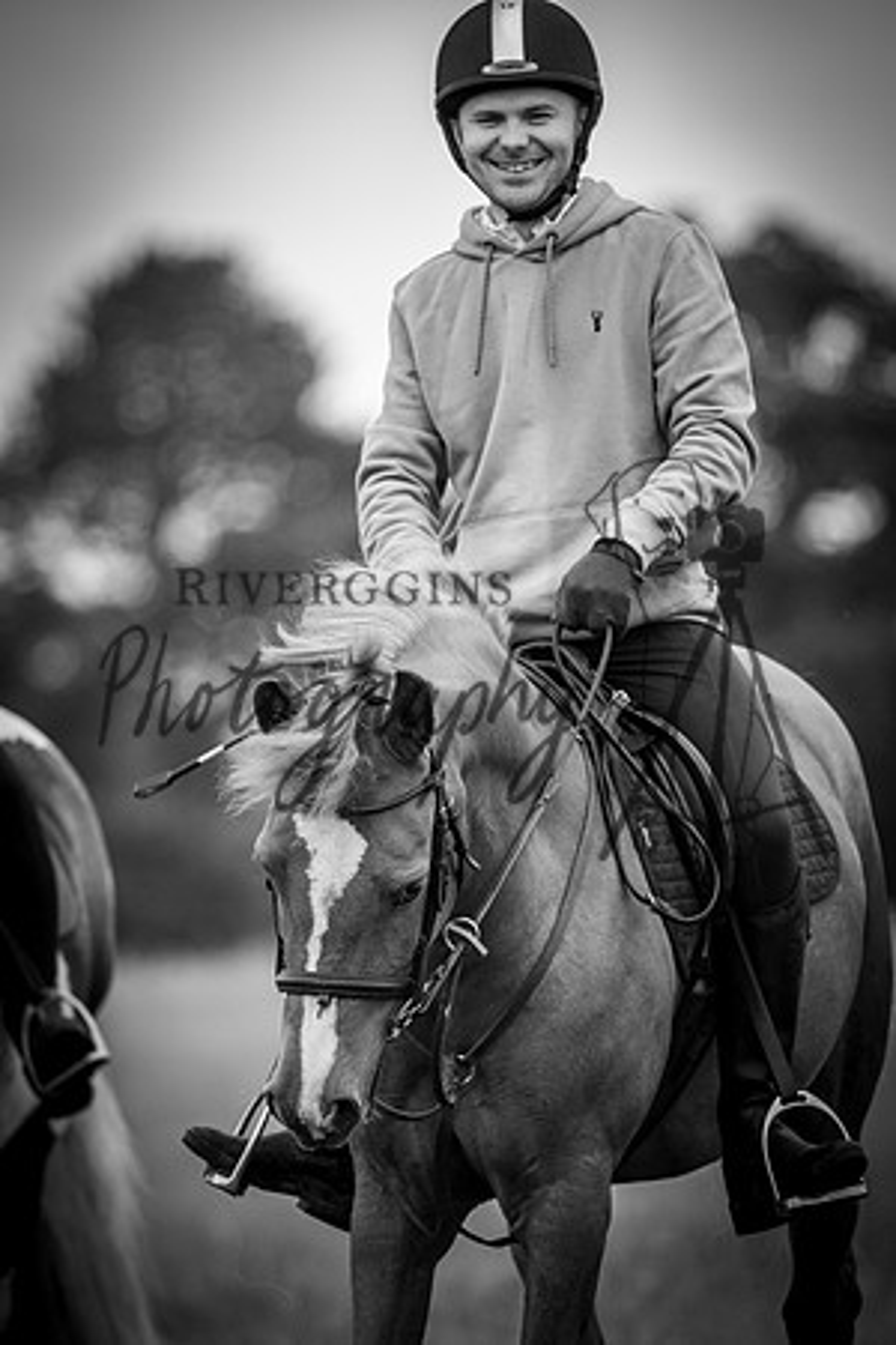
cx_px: 448
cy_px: 672
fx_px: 16799
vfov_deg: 4.6
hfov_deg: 3.1
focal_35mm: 450
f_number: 4
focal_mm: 300
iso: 800
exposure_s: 1/1600
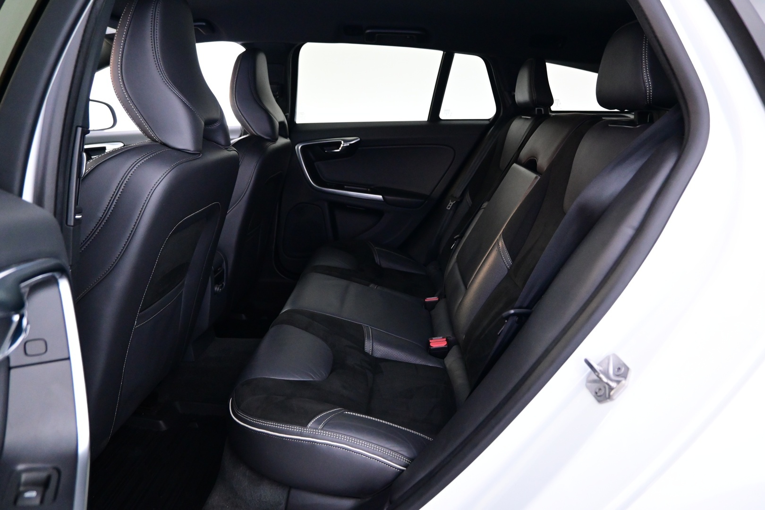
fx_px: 510
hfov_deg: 73.7
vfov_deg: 53.1
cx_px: 382
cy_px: 255
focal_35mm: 24
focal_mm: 16
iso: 3200
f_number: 3.5
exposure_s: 1/25
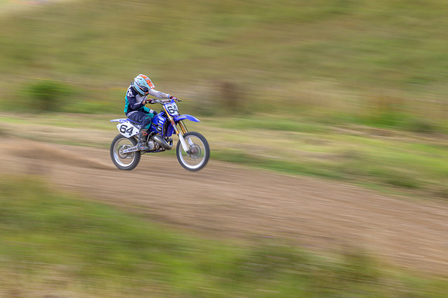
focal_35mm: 105
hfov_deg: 19.5
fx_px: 1306
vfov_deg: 13.0
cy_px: 149
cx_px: 224
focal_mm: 70
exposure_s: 1/40
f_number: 13
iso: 100
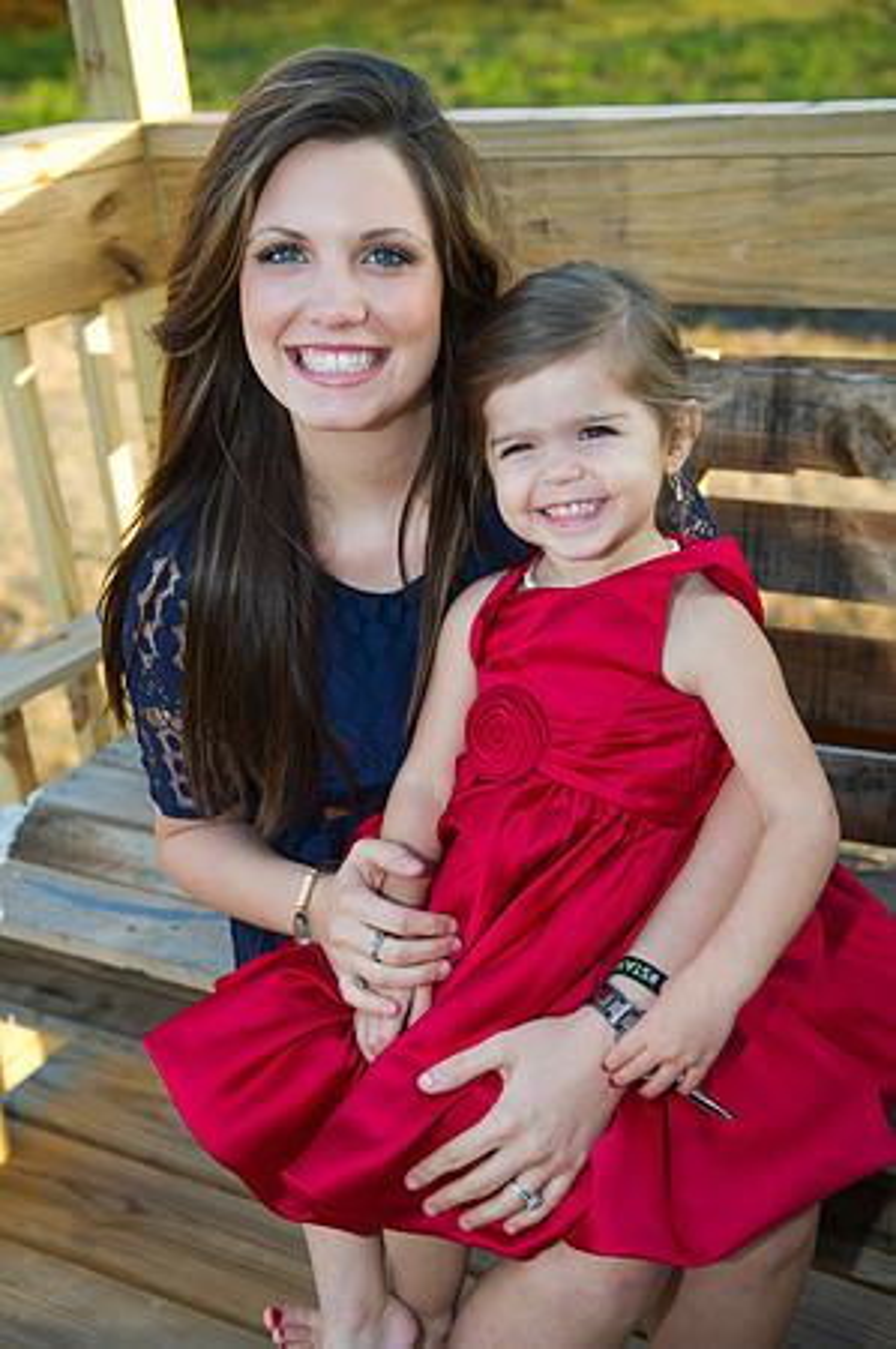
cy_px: 674
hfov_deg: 28.0
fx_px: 1796
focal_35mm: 48
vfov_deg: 41.2
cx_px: 448
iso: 640
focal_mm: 48
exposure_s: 1/320
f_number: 3.5
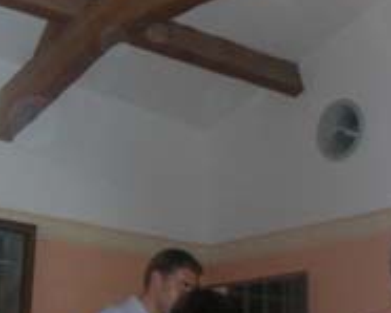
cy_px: 81
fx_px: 915
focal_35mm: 79
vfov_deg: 19.3
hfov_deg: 23.8
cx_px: 301
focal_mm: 6.6
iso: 287
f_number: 2.9
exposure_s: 1/60
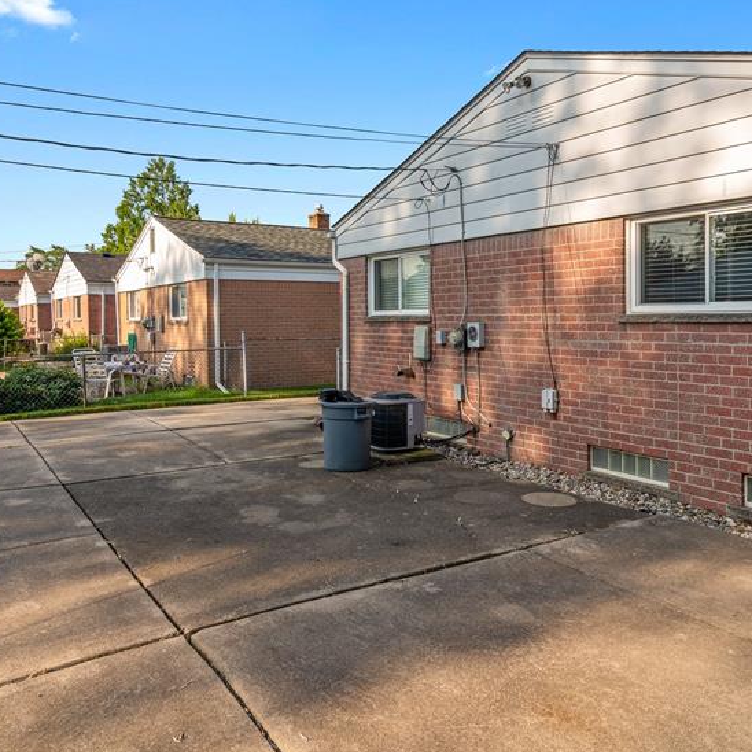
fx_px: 664
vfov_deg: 58.6
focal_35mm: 27
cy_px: 303
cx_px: 423
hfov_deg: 58.9
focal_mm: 17
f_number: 8
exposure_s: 1/500
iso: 400
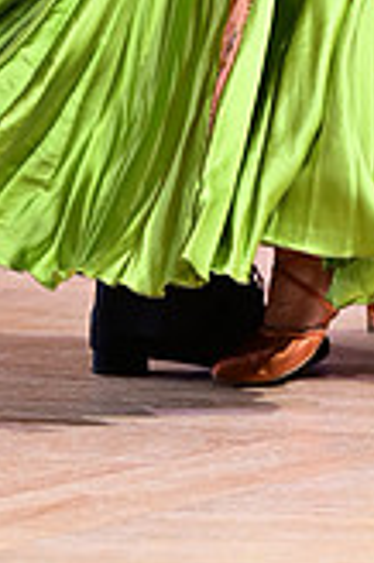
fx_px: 11024
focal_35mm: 706
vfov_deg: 2.9
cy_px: -251
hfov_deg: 1.9
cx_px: 240
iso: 2000
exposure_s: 1/500
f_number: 2.8
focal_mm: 200
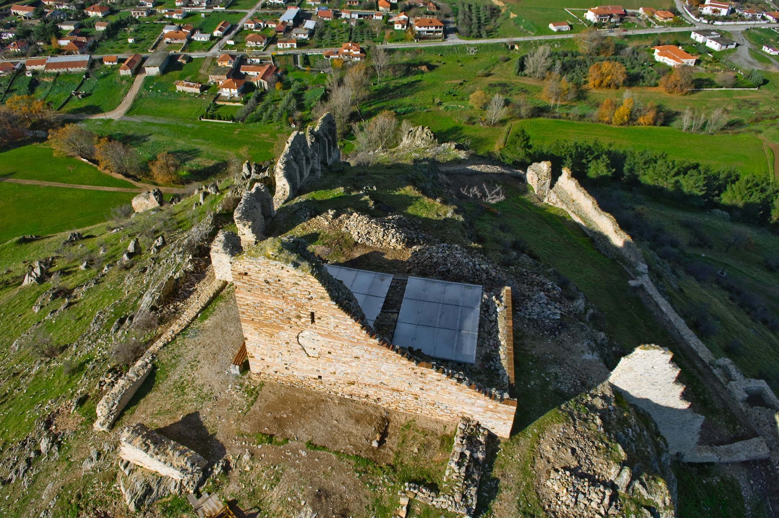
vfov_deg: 50.3
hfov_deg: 70.5
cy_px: 259
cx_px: 390
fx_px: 551
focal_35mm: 26
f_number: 5.6
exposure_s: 1/500
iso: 100
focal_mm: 17
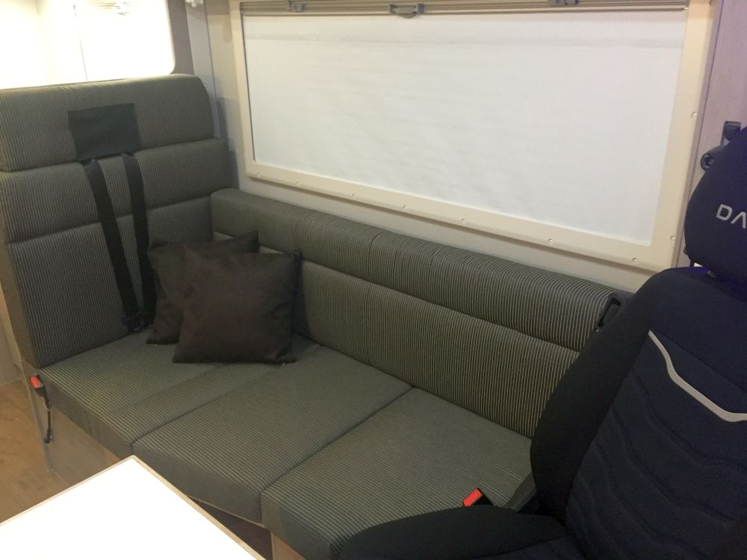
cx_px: 374
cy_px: 280
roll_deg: +0.3
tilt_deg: -24.9
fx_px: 626
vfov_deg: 48.2
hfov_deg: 61.7
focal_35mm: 29
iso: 250
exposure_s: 1/20
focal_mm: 4.15
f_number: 2.2
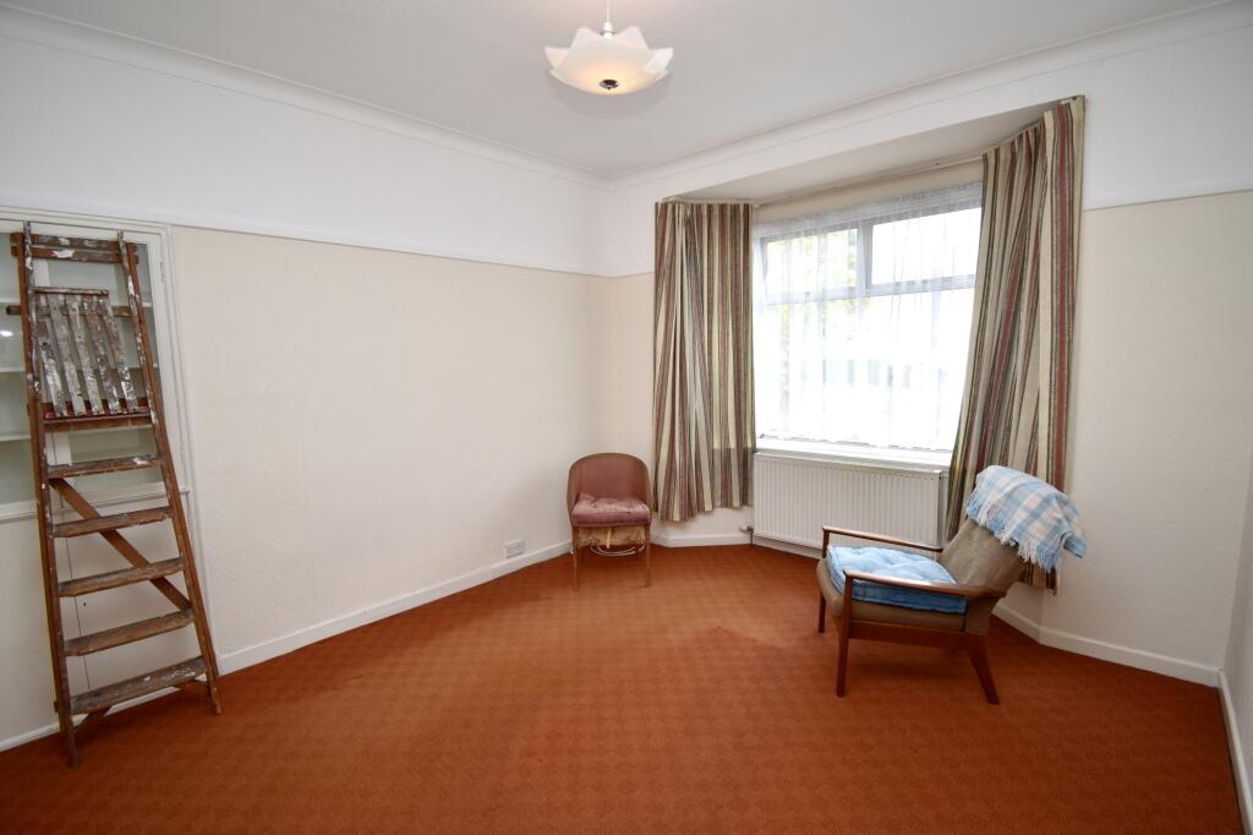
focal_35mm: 15
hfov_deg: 100.4
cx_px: 626
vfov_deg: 77.3
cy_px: 418
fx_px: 522
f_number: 4.5
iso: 100
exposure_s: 1/60
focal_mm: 10
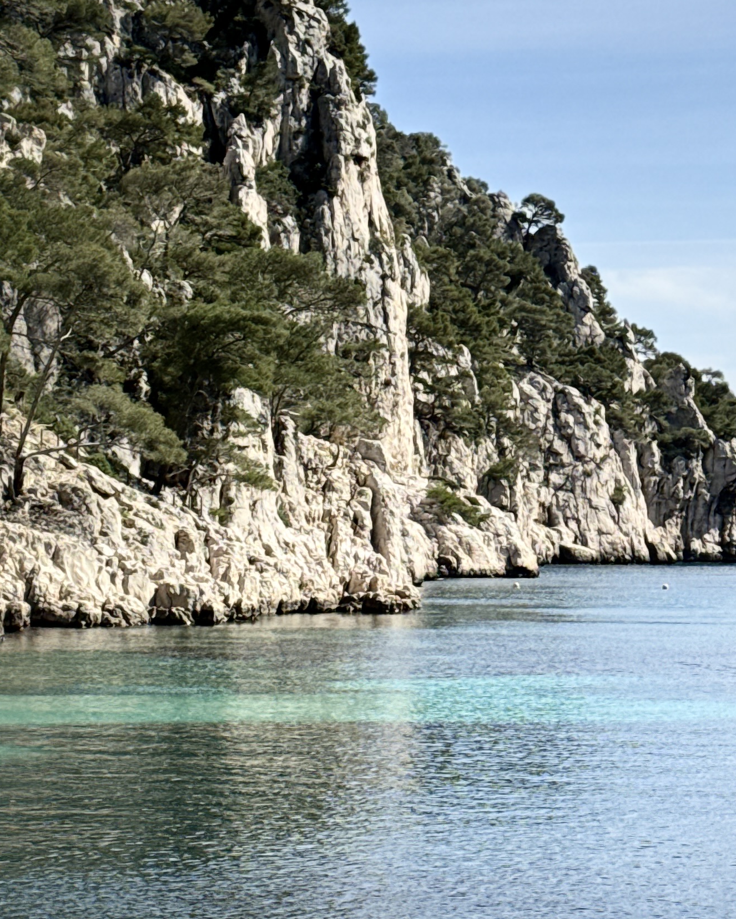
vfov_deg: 16.9
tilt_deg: +2.6
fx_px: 3103
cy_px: 413
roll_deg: -0.1
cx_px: 512
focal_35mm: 114
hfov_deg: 13.5
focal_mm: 6.86
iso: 64
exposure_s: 1/7092
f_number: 1.78
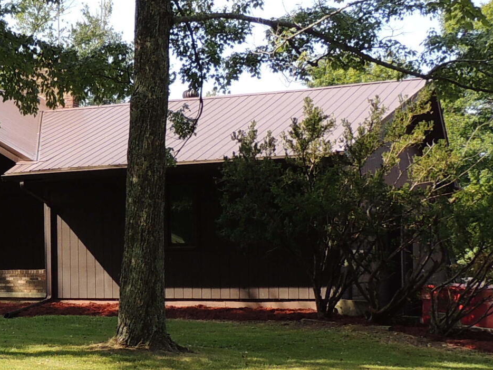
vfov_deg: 19.1
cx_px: 17
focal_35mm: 77
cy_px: 241
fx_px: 1096
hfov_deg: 24.4
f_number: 3
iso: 100
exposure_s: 1/400
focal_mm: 4.3
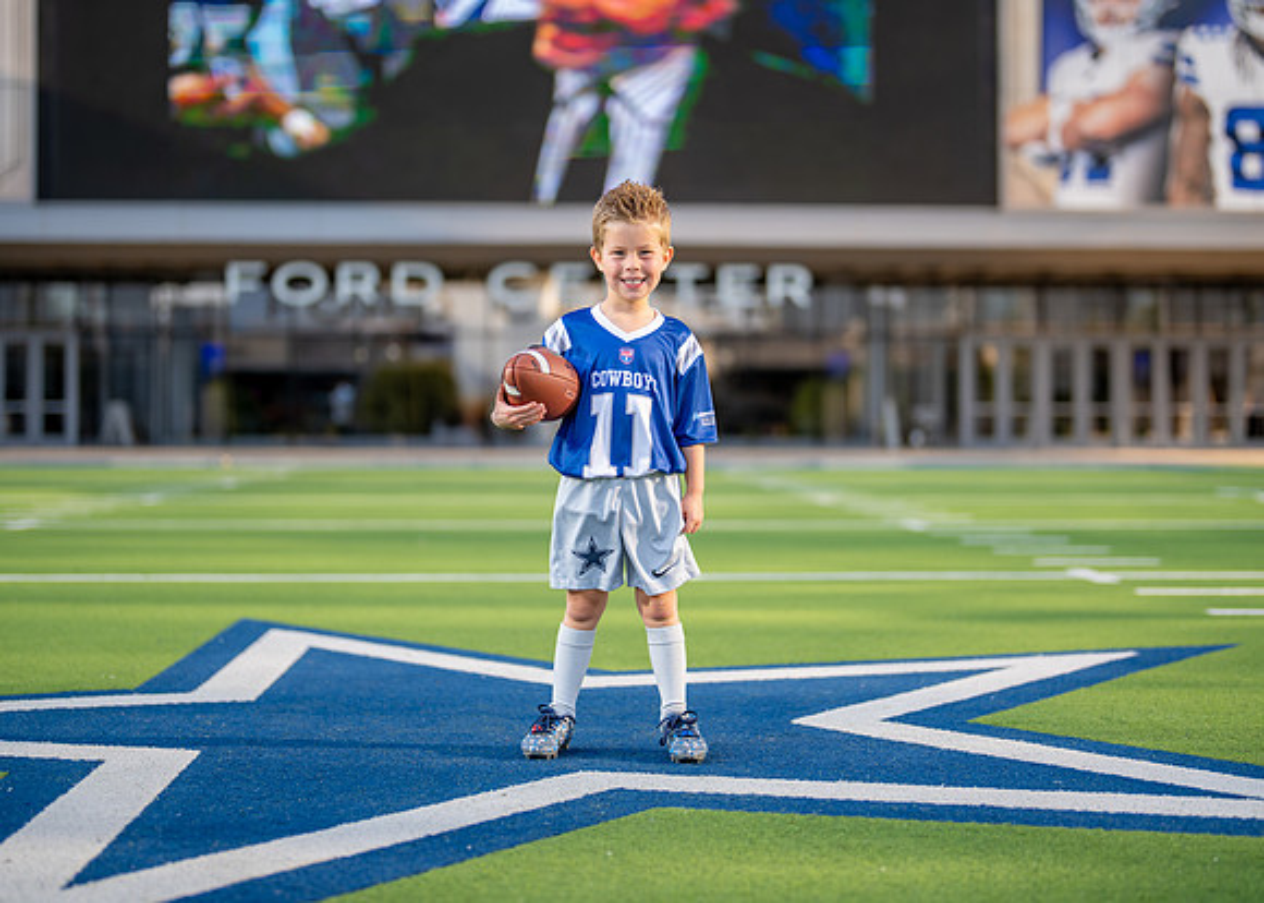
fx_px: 2212
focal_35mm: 62
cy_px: 430
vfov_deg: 23.1
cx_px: 634
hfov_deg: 31.9
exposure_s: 1/2500
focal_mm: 50
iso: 125
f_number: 1.2
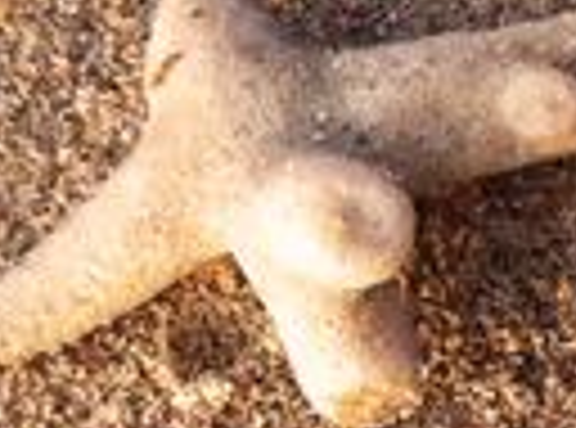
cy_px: 631
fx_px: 4642
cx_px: 1998
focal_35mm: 280
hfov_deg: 6.3
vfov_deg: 5.2
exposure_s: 1/339
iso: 80
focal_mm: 3.85
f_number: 2.8
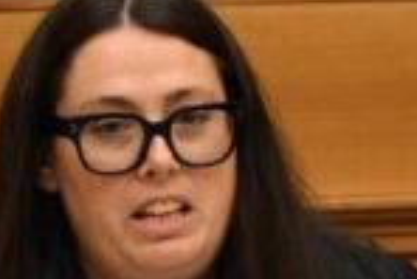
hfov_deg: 5.6
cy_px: 320
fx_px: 4232
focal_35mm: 365
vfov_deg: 3.8
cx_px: 237
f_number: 5
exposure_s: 1/160
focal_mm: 135
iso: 2500
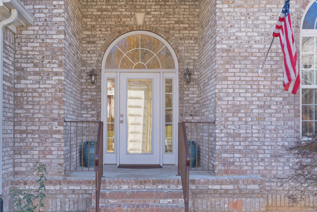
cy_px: 108
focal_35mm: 45
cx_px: 139
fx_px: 396
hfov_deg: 43.5
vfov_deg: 29.9
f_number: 7.1
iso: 320
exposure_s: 1/125
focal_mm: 31
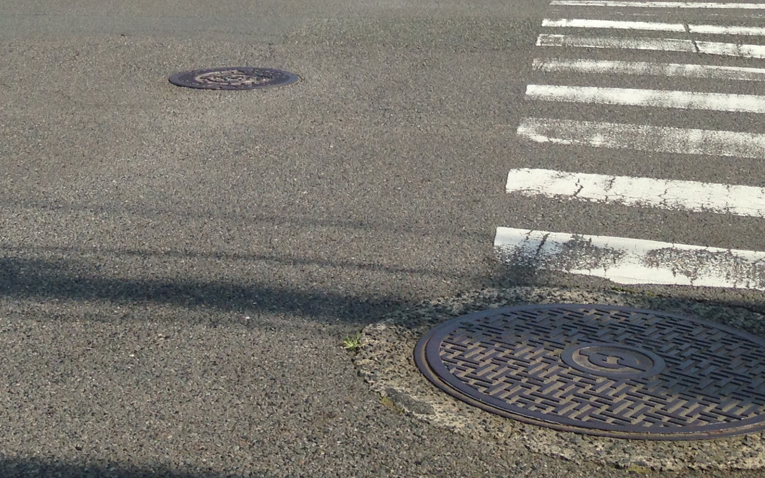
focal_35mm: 81
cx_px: 253
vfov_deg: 15.3
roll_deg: -1.0
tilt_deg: +0.1
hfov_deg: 25.4
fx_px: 1689
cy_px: -149
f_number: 2.4
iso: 50
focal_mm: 4.12
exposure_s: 1/1506
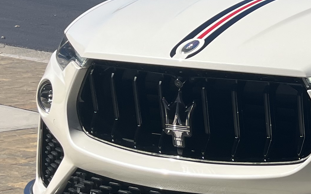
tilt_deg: -4.1
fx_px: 898
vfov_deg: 12.3
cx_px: 473
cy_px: 23
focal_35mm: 106
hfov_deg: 17.5
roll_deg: -3.0
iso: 50
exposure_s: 1/4016
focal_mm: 5.1
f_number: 1.6
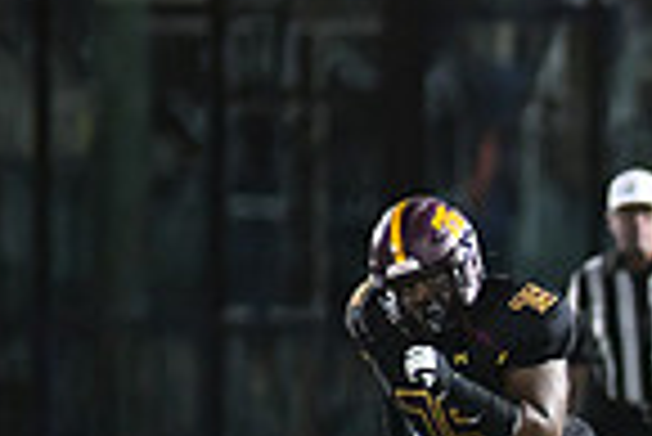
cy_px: 582
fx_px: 21718
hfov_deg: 1.7
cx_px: 1291
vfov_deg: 1.2
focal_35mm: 1198
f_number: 2.8
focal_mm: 300
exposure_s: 1/1250
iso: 6400
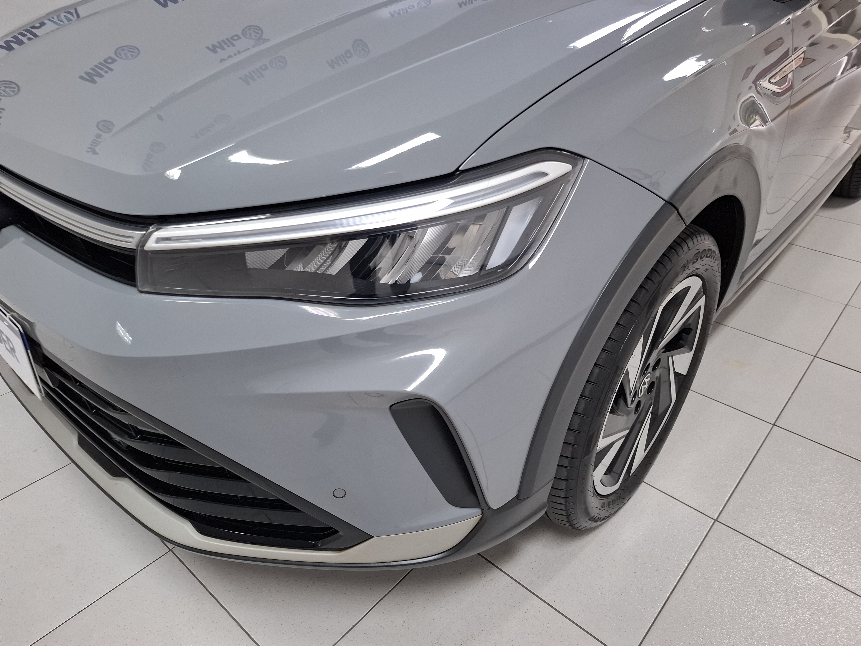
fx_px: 572
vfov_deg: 58.9
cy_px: 323
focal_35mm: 23
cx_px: 430
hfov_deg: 73.9
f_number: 1.8
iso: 320
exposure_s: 1/60
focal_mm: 5.54
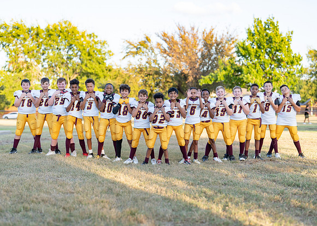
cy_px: 122
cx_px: 163
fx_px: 519
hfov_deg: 34.0
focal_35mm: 58
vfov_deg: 24.6
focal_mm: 50
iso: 100
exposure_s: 1/800
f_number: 1.6
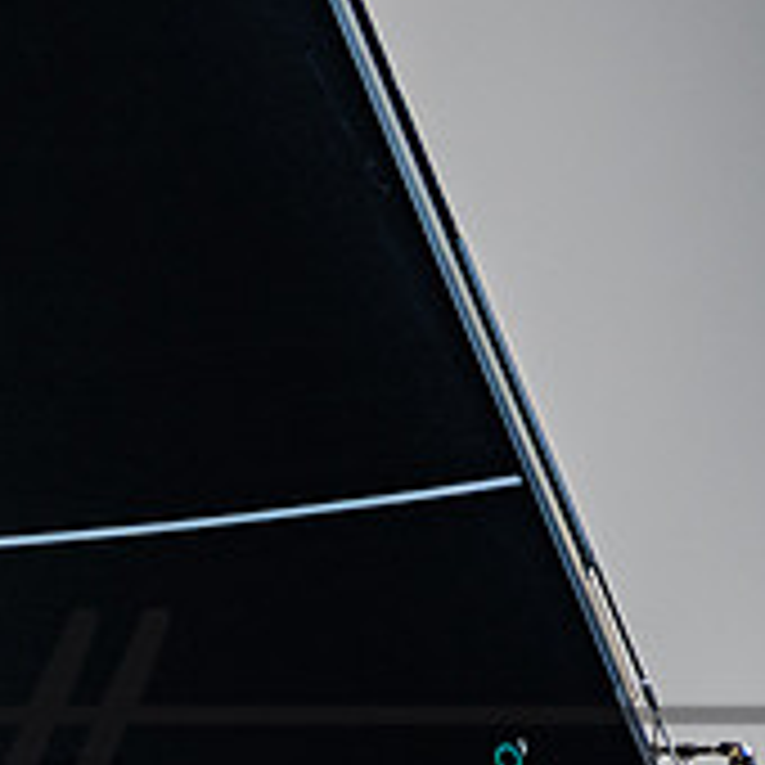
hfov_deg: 1.2
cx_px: -832
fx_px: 37404
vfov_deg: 1.2
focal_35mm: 1496
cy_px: 804
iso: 400
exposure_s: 1/2000
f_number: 8
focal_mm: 400
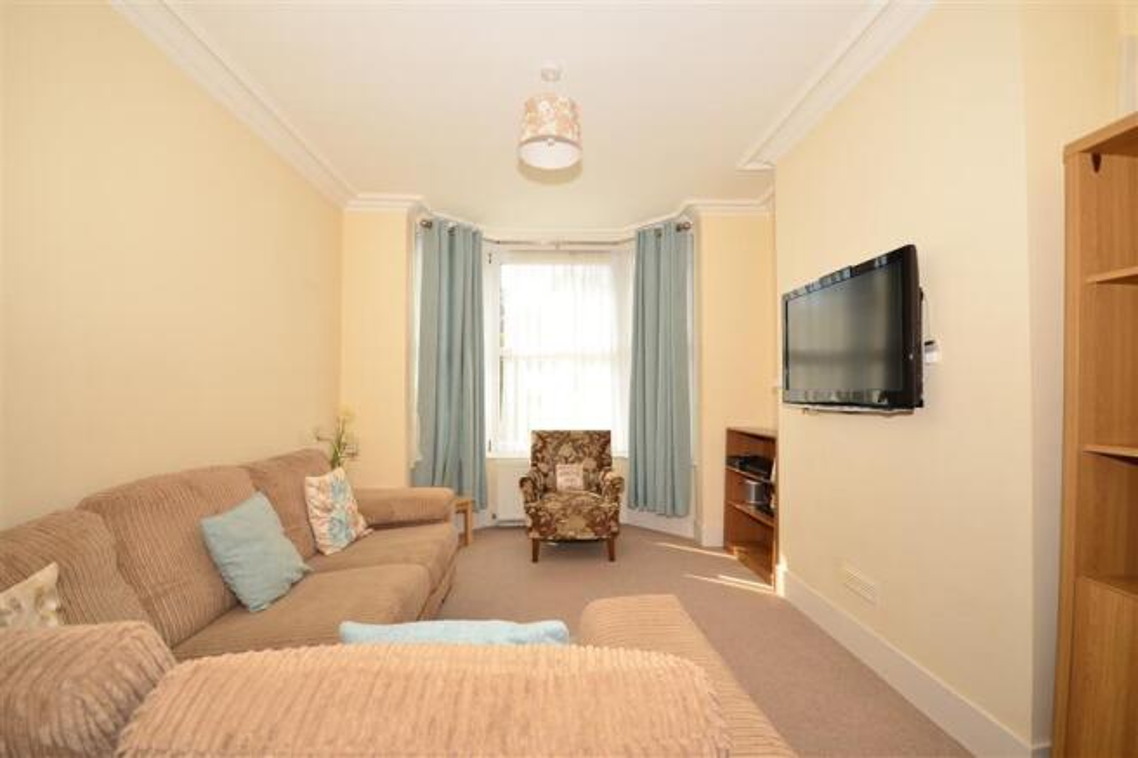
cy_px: 379
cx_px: 569
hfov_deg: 100.4
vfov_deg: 77.3
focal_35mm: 15
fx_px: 474
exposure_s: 1/125
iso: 200
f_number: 5.6
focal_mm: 10
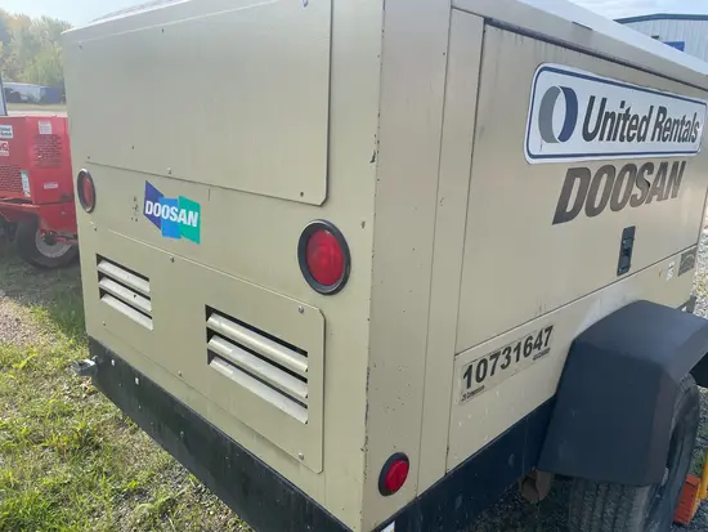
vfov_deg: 53.1
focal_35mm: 26
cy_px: 266
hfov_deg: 67.3
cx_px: 354
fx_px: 532
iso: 32
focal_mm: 4.2
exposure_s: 1/1490
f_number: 1.6
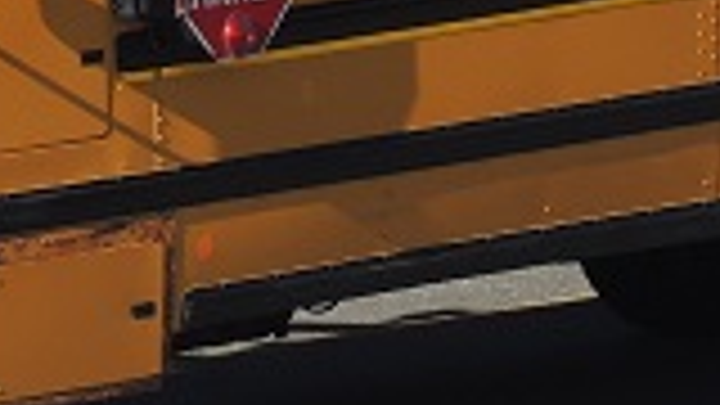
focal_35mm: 1089
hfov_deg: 2.0
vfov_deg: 1.1
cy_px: 500
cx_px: 86
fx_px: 20791
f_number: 4
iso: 80
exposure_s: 1/320
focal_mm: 42.8
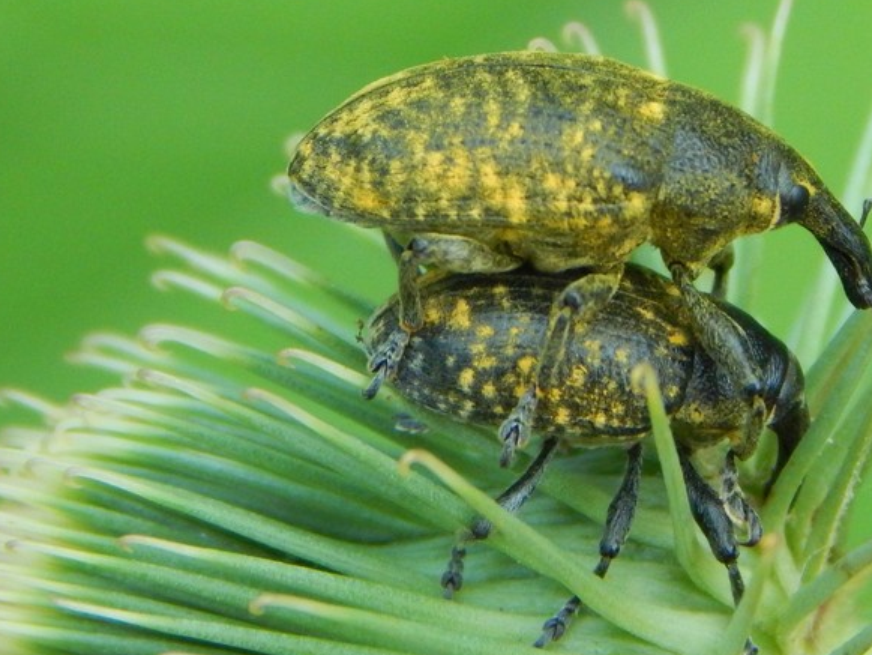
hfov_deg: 8.4
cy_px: 293
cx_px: 600
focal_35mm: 235
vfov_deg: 6.3
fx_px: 5921
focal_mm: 28.7
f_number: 5.1
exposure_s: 1/125
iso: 400
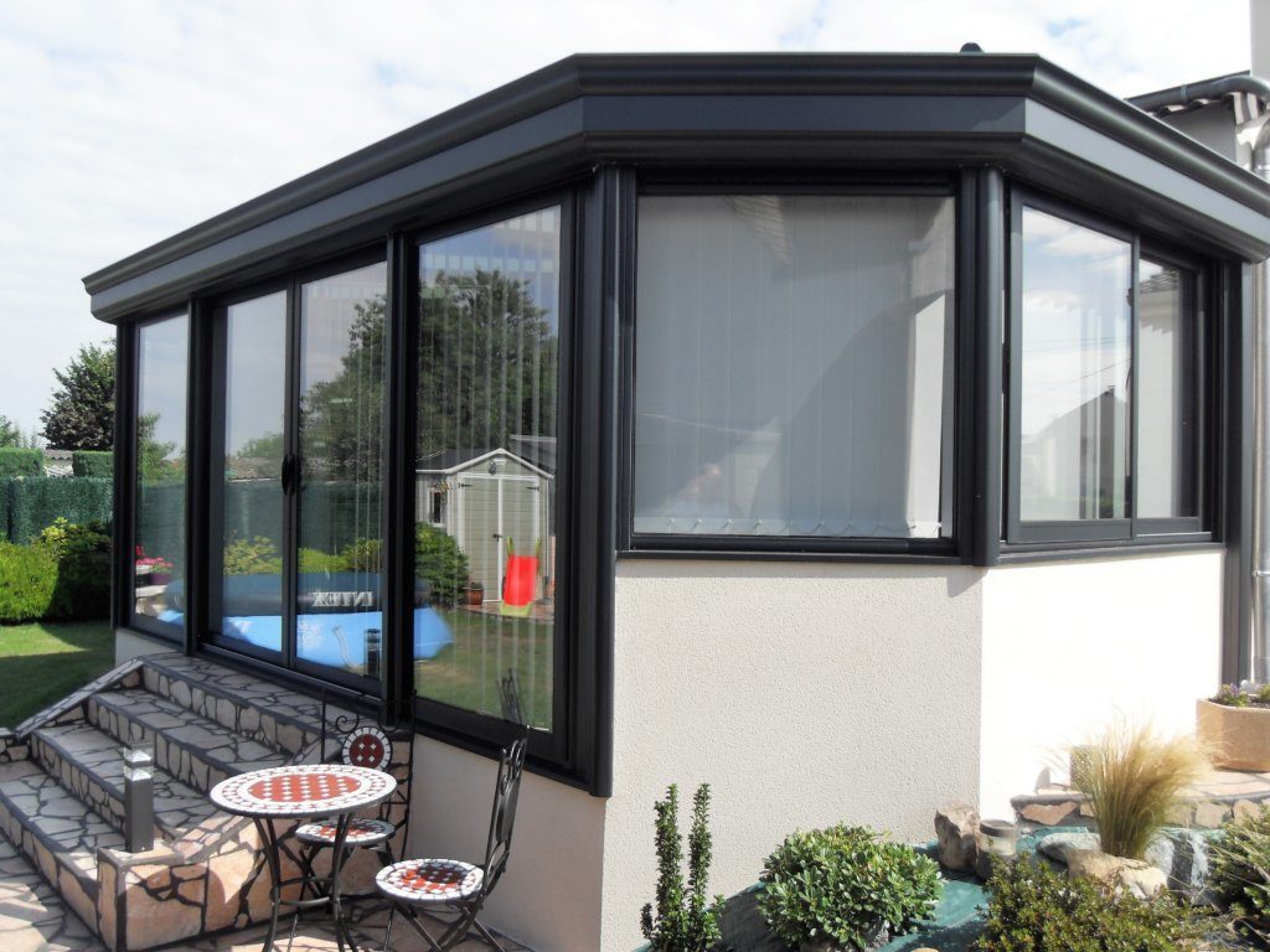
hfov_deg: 63.4
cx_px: 635
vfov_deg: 49.7
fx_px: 1027
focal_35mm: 28
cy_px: 476
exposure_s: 1/180
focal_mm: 6
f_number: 7.1
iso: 80
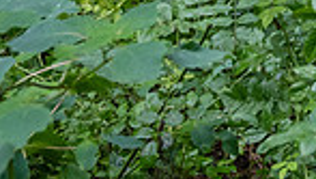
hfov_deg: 14.9
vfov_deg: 8.8
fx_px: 1082
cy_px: -210
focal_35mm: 129
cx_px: 530
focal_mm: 28
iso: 2000
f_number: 3.2
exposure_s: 1/1000
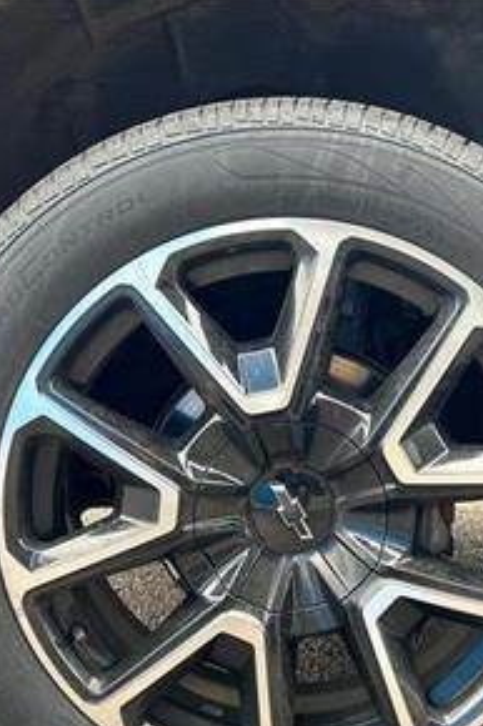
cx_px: 320
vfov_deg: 41.5
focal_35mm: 47
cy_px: 466
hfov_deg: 28.4
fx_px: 947
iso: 100
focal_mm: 5.7
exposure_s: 1/121
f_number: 1.5
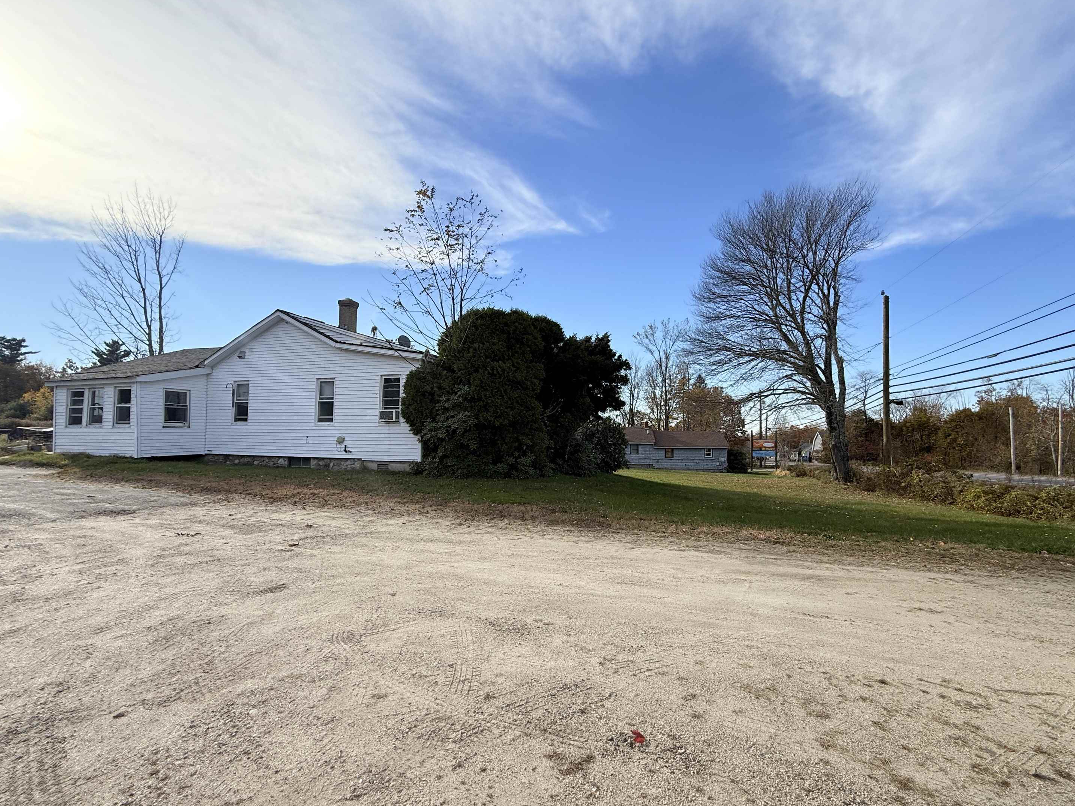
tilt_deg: +1.3
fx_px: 466
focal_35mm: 15
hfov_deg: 98.1
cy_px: 428
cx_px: 567
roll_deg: -1.2
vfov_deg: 81.6
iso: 64
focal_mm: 2.22
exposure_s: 1/1464
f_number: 2.2
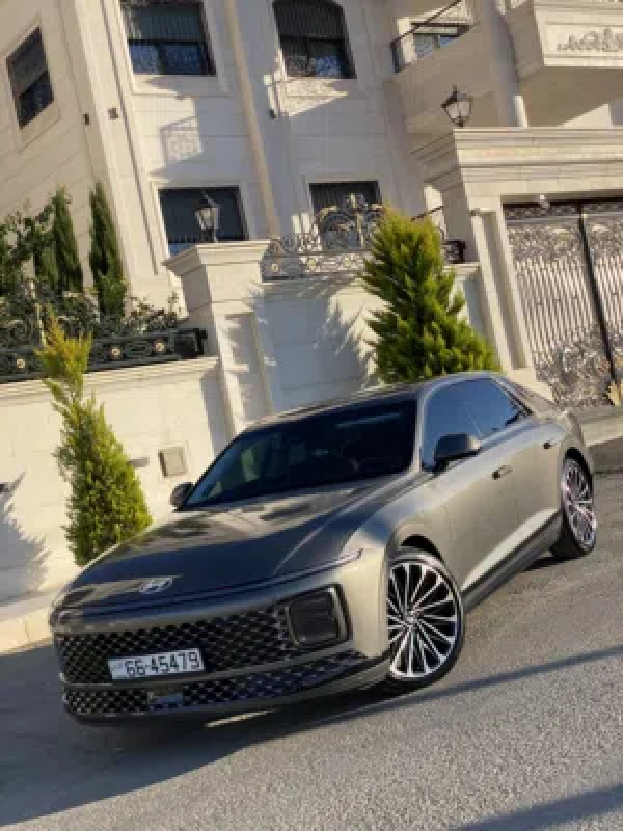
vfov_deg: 36.8
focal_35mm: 52
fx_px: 1248
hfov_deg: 28.0
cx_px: 312
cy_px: 416
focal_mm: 6
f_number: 2
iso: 20
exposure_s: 1/1229
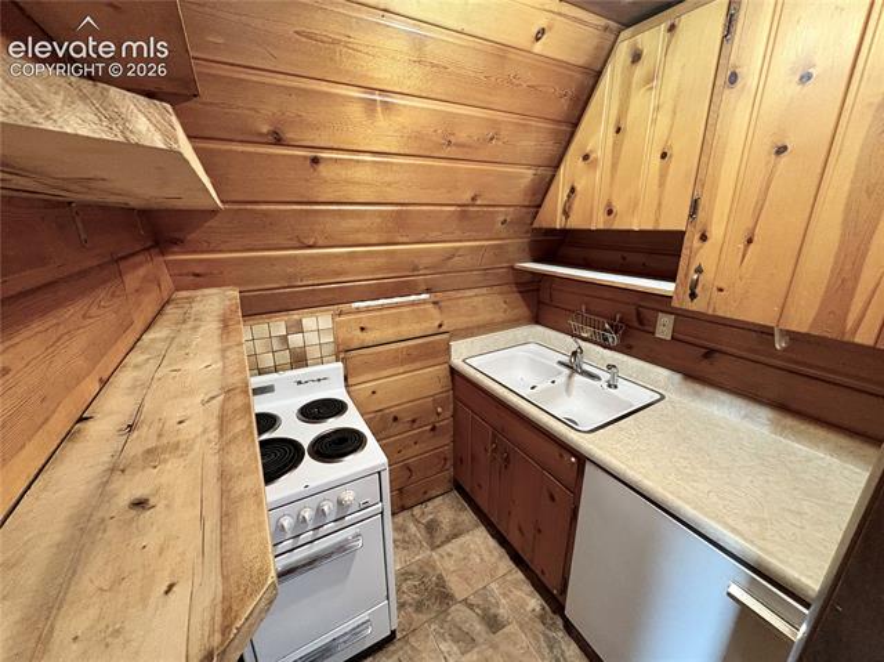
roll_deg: +0.1
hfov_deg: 102.1
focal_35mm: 14
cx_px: 442
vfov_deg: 85.6
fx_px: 357
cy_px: 331
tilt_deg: -18.5
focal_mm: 2.22
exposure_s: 1/60
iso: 500
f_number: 2.2
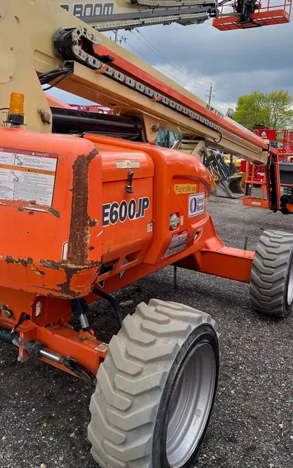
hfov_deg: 39.0
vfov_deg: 59.3
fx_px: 408
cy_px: 198
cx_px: 96
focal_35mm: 32
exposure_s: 1/1517
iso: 50
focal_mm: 5.1
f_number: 1.6
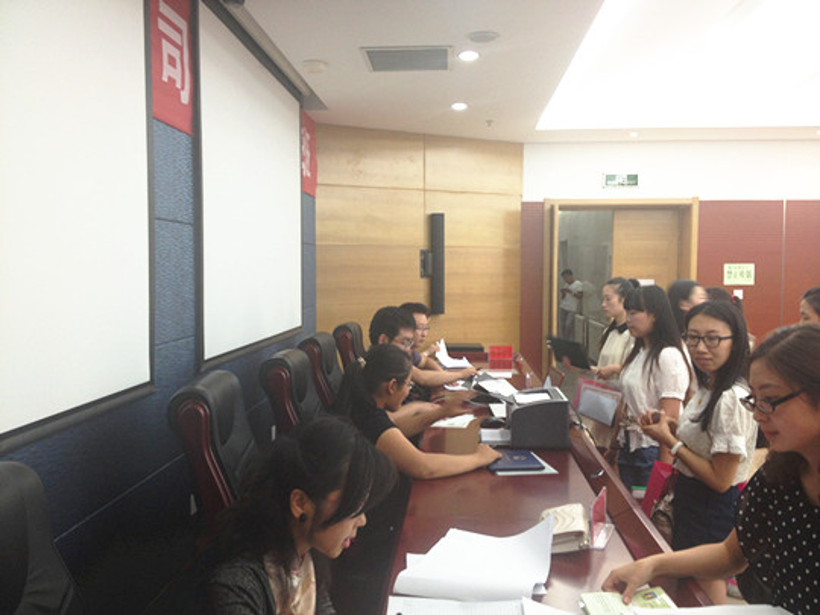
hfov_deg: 52.6
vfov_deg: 40.7
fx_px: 829
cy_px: 308
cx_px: 410
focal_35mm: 35
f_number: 2.4
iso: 64
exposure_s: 1/20
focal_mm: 4.28
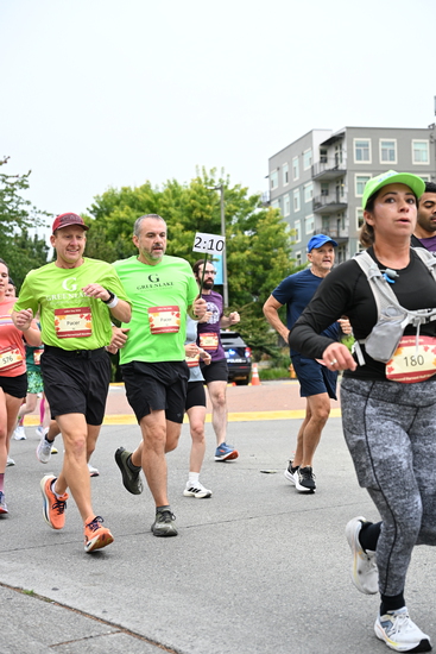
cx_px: 218
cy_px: 327
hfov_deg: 24.2
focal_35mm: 56
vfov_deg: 35.6
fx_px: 1017
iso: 1600
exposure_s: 1/800
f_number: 4
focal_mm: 56
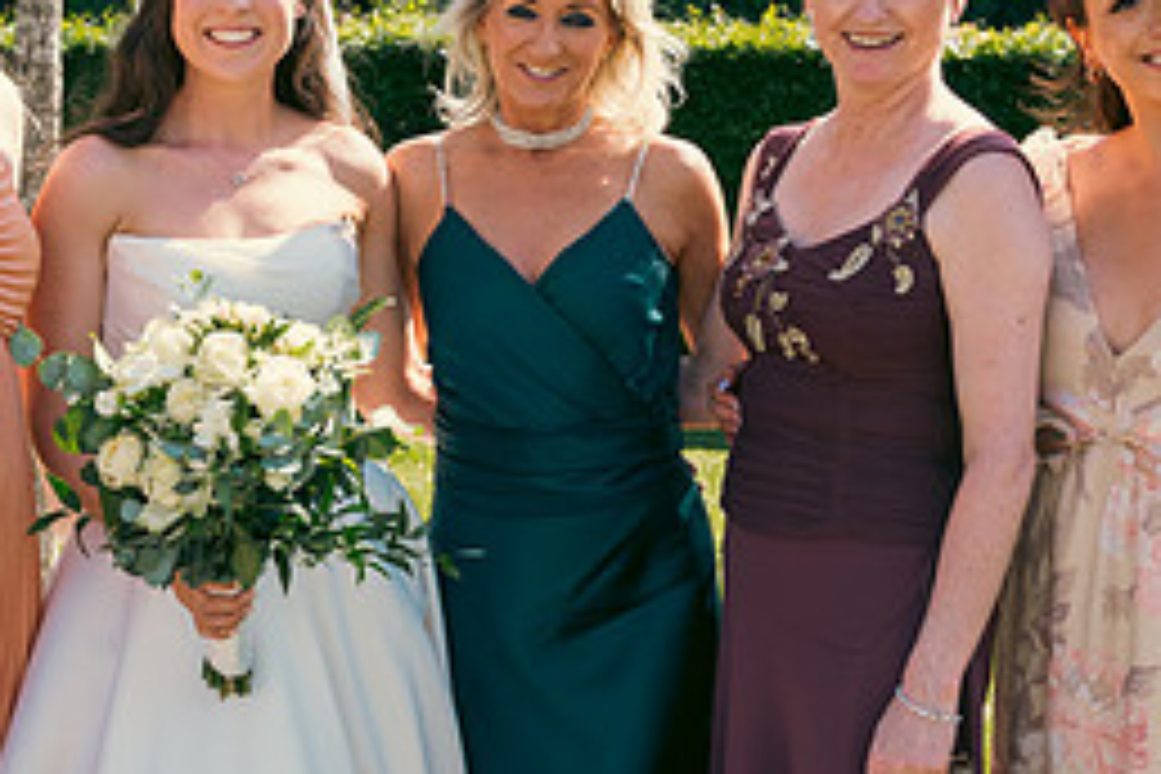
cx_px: 216
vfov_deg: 16.8
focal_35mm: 81
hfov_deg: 24.6
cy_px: 326
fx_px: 2612
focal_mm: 36
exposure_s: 1/400
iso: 200
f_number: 5.6
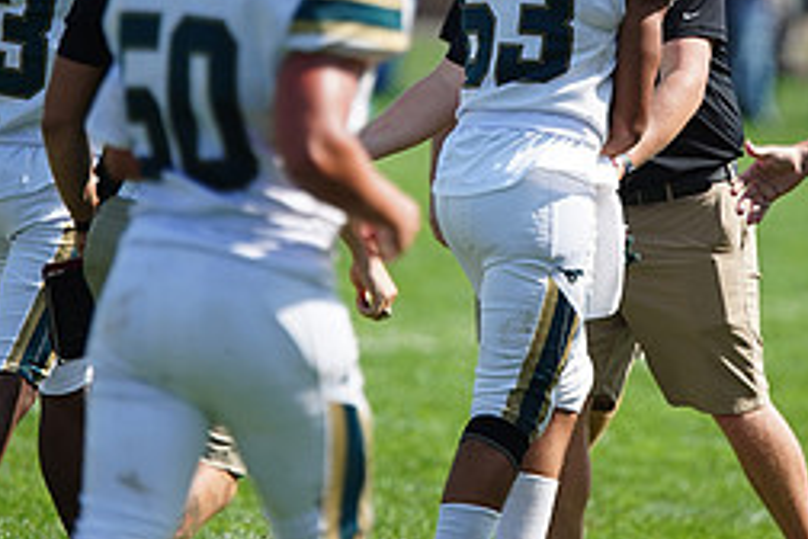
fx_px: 15485
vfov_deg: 2.0
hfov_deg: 3.0
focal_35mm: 690
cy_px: 184
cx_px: 513
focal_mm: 300
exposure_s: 1/4000
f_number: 2.8
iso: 400
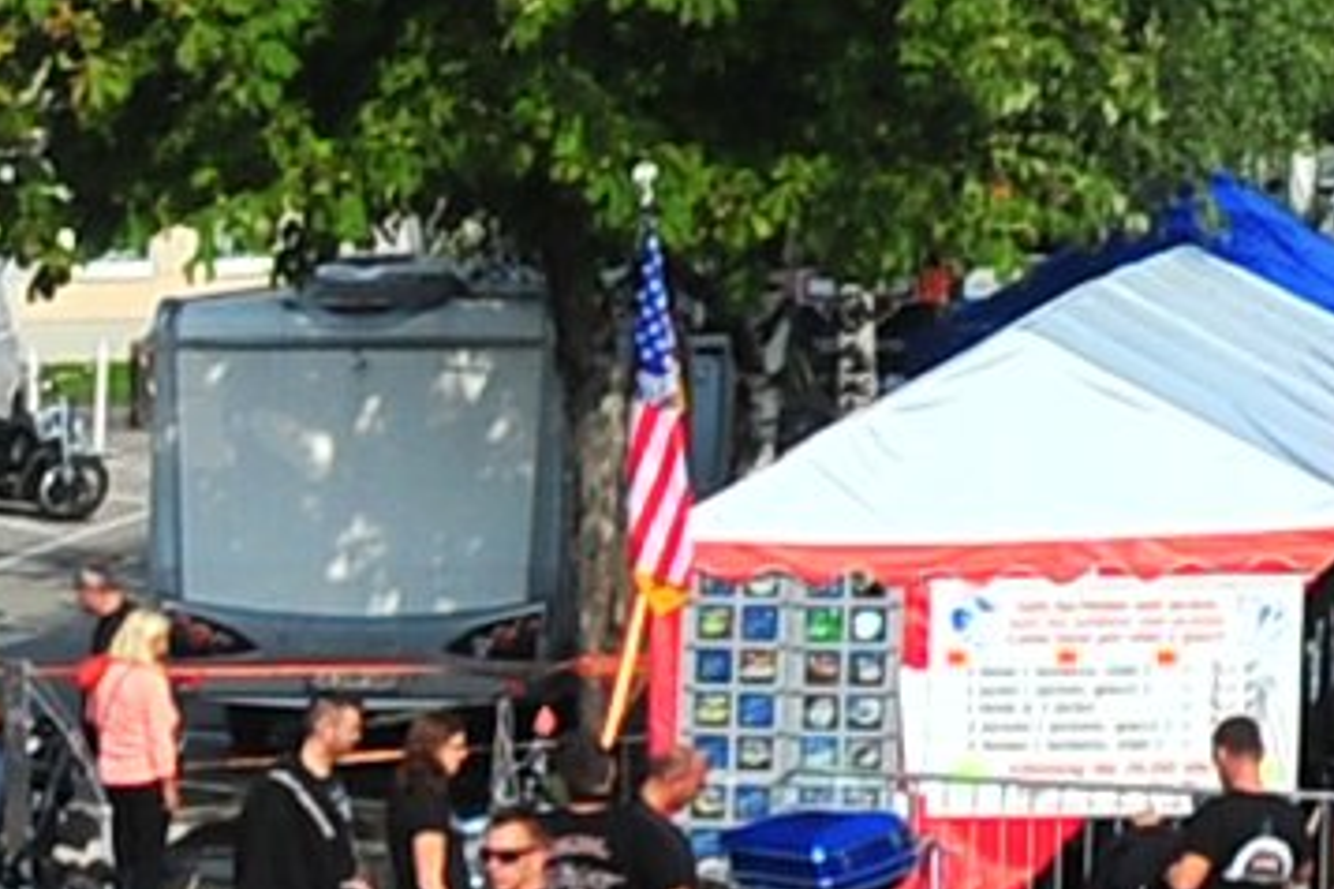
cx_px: -3514
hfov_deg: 8.8
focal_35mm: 148
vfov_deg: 7.6
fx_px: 5484
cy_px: 3063
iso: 400
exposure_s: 1/800
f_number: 5.6
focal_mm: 20
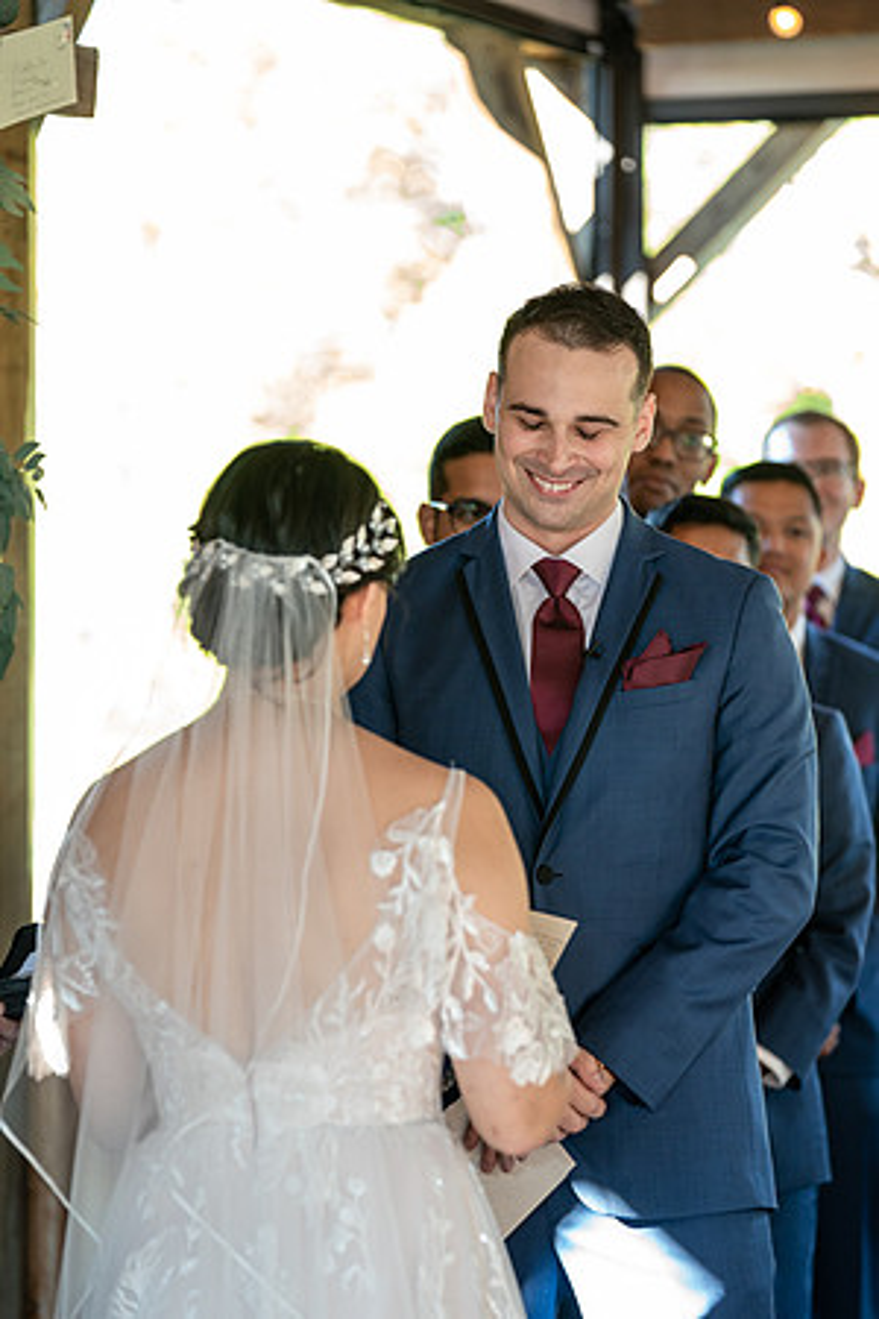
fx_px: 4761
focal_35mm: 130
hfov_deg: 10.5
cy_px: 660
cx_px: 440
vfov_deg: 15.8
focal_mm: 130
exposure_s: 1/200
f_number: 4
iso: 2000
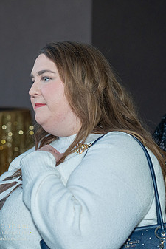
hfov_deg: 11.6
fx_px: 808
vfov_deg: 17.5
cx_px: -17
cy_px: 113
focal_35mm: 117
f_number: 4
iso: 1600
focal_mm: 68
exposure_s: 1/160
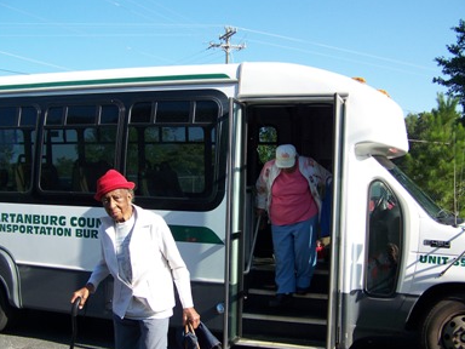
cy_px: 191
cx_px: 222
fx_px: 564
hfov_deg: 44.8
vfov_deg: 34.3
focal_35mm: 42
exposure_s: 1/640
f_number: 2.8
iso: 64
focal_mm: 5.85
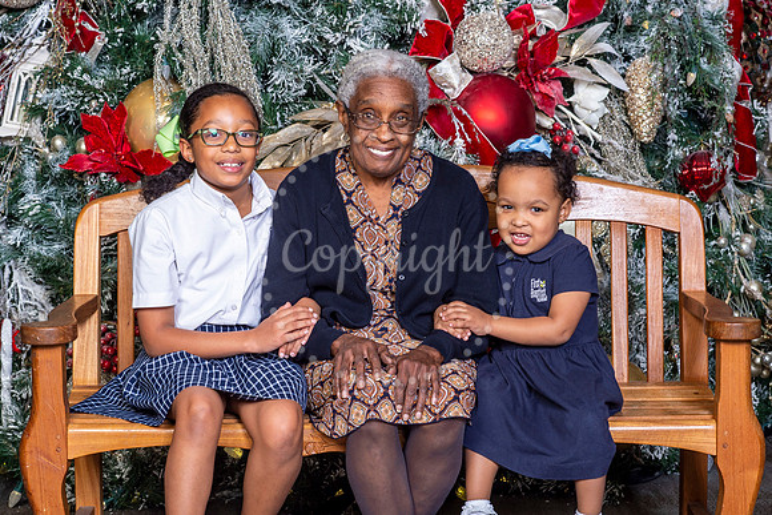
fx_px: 2028
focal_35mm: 95
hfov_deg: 21.6
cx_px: 378
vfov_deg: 14.5
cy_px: 229
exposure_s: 1/125
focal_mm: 85
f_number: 8
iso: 400
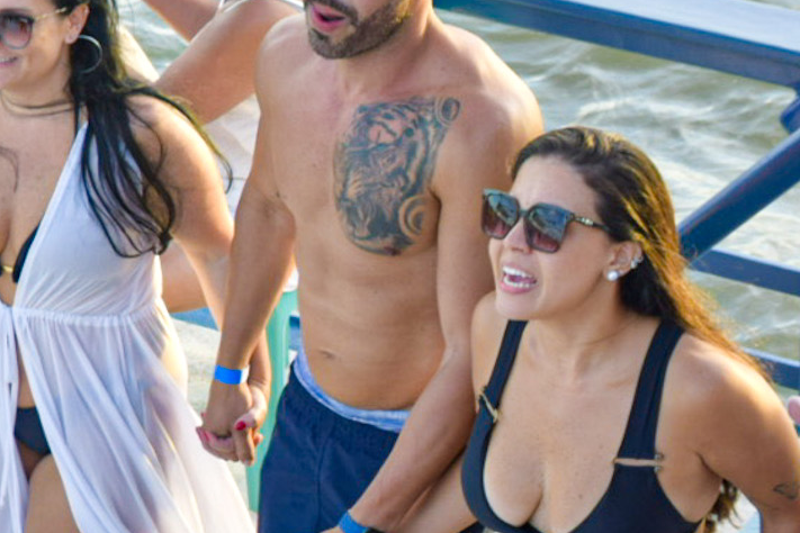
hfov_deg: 4.5
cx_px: 98
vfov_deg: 3.0
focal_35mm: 453
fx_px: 10076
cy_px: 214
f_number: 5.6
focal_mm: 105
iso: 200
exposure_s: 1/125
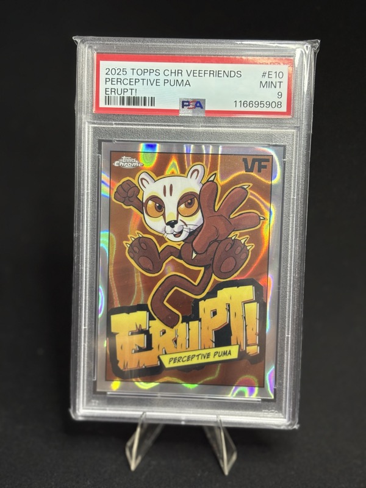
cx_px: 183
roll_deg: -0.6
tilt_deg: -25.8
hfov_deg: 28.0
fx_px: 733
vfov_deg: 36.8
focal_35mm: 52
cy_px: 244
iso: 125
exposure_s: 1/60
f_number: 1.6
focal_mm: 5.96
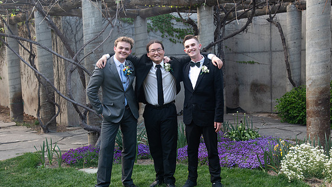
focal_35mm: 48
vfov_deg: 24.9
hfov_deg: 42.9
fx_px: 422
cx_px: 162
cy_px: 91
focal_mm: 44
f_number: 5.6
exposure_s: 1/125
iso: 500
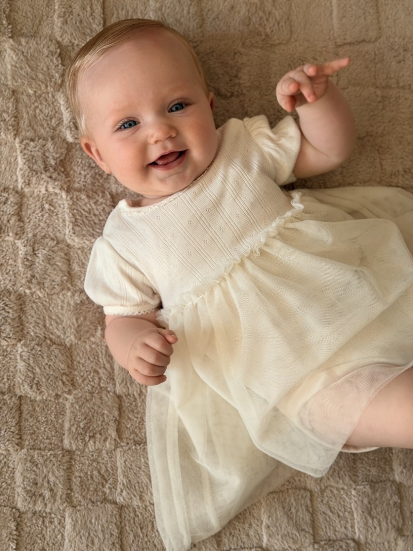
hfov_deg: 30.3
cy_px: 276
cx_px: 206
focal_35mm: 48
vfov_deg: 39.7
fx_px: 764
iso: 50
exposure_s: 1/121
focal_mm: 6.76
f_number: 1.78
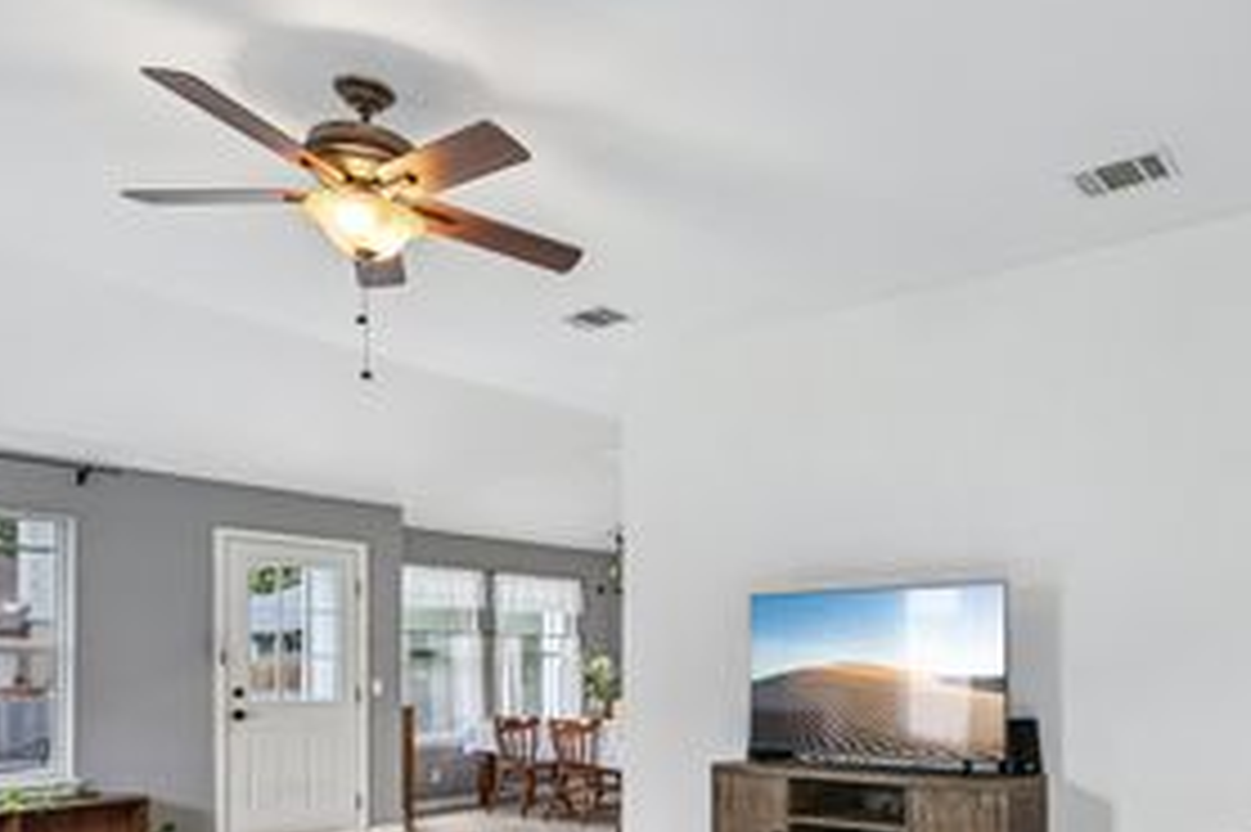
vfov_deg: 45.6
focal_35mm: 27
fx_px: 938
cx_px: 868
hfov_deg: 65.0
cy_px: 659
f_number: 6.7
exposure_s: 1/15
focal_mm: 15
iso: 360
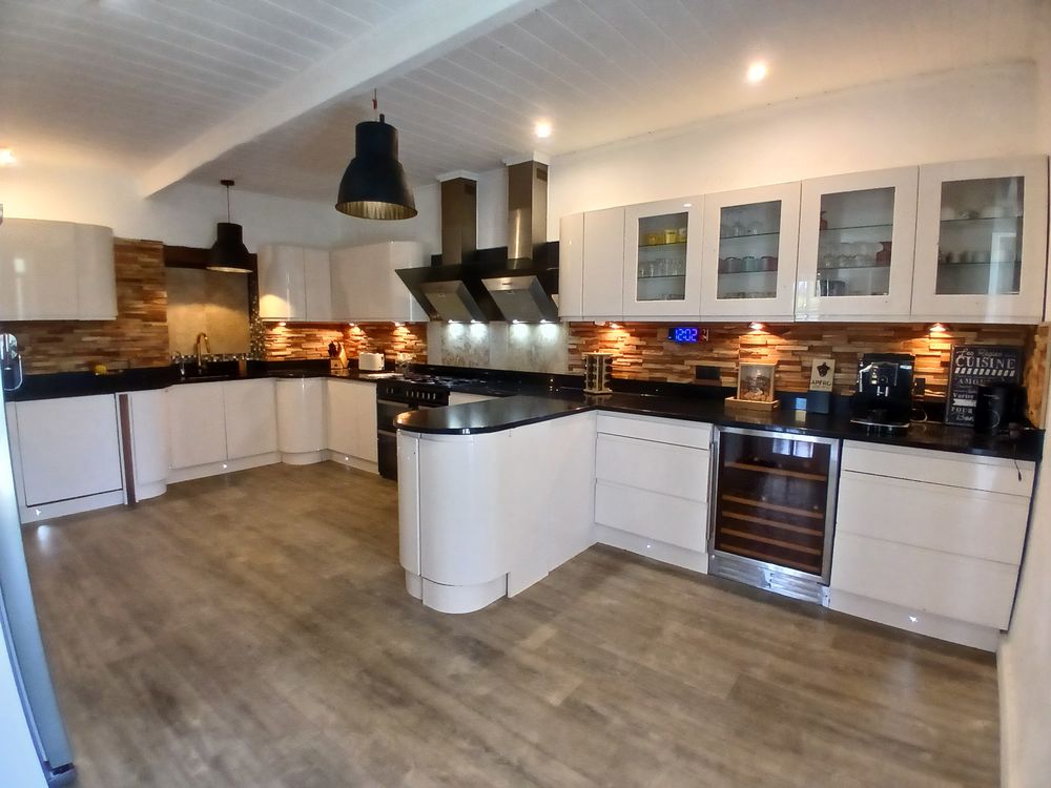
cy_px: 394
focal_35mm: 17
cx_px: 526
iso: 200
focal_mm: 1.4
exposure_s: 1/33.3
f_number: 2.2
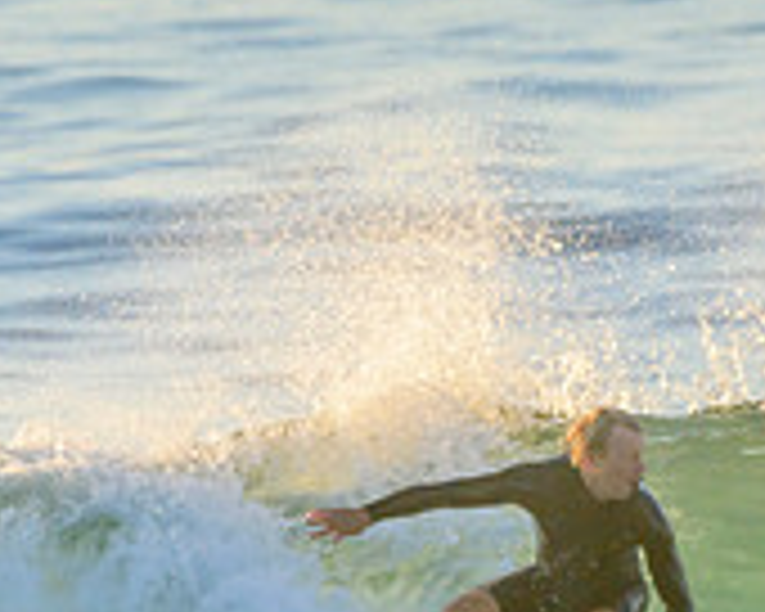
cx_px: 684
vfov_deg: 0.6
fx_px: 54520
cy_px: 767
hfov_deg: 0.8
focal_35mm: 2408
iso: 500
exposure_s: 1/1250
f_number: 5.6
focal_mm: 500
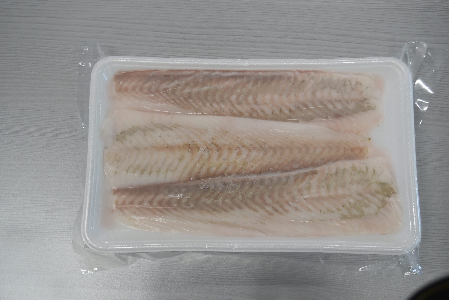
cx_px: 224
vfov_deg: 34.3
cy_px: 150
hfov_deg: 49.5
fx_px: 487
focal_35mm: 39
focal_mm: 26
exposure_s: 1/160
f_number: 6.3
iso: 400
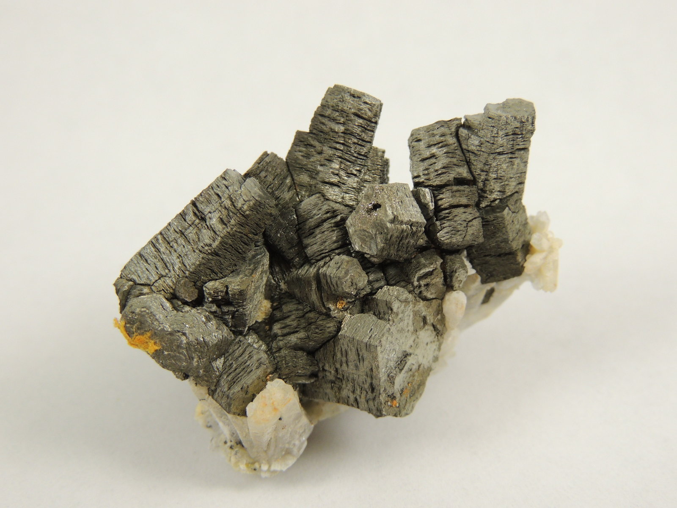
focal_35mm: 47
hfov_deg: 40.4
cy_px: 254
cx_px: 338
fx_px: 919
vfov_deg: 30.9
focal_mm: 8.3
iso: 280
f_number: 3.5
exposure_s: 1/50
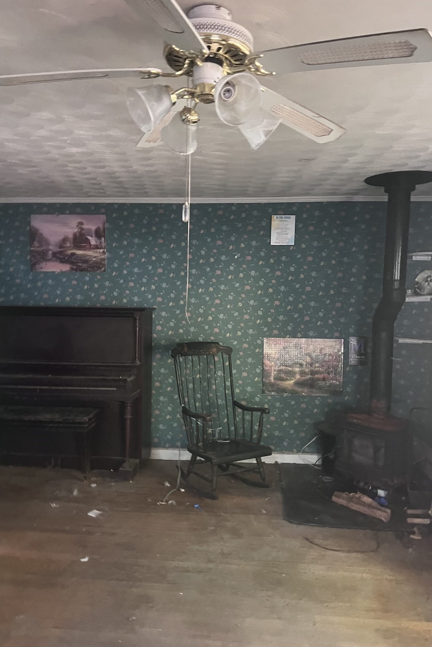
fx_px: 504
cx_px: 200
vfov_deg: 65.5
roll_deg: -2.1
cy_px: 329
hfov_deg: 46.4
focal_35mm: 28
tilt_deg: -8.6
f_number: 1.5
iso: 640
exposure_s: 1/36
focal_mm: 5.7
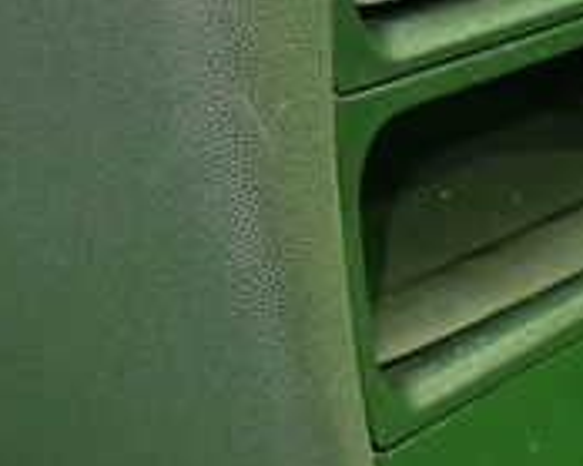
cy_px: 107
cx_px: 271
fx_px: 1742
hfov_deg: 19.0
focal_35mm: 101
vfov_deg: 15.2
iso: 800
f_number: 2.3
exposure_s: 1/50
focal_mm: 5.4
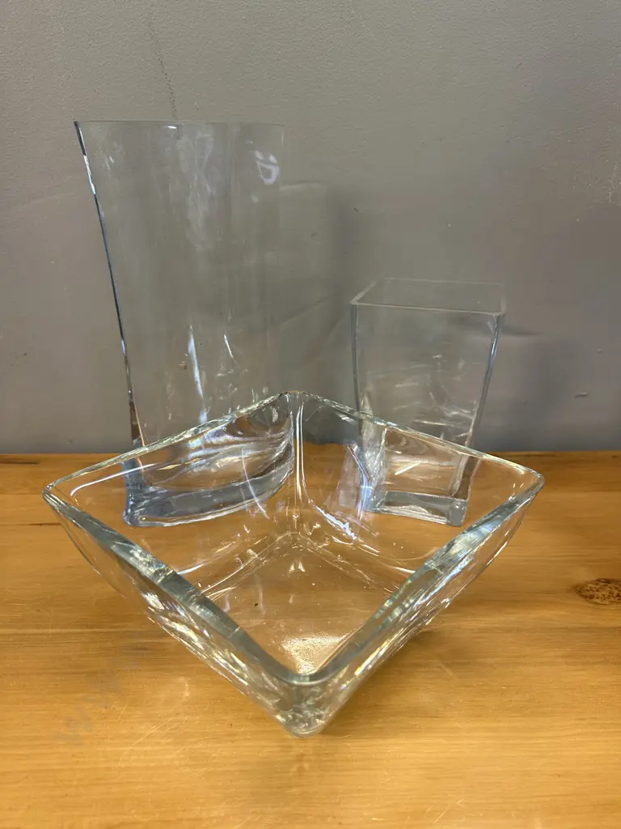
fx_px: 574
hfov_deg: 56.8
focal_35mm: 24
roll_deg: -1.1
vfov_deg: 71.6
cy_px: 414
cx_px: 310
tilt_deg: -24.1
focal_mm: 6.86
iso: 160
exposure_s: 1/50
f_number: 1.78
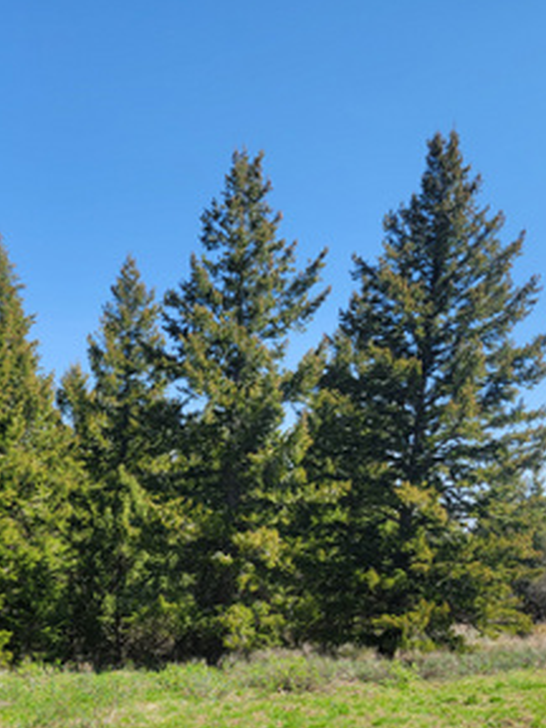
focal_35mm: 40
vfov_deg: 44.3
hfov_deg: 35.9
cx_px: 225
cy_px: 594
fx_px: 841
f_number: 1.8
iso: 16
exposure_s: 1/537
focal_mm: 6.7
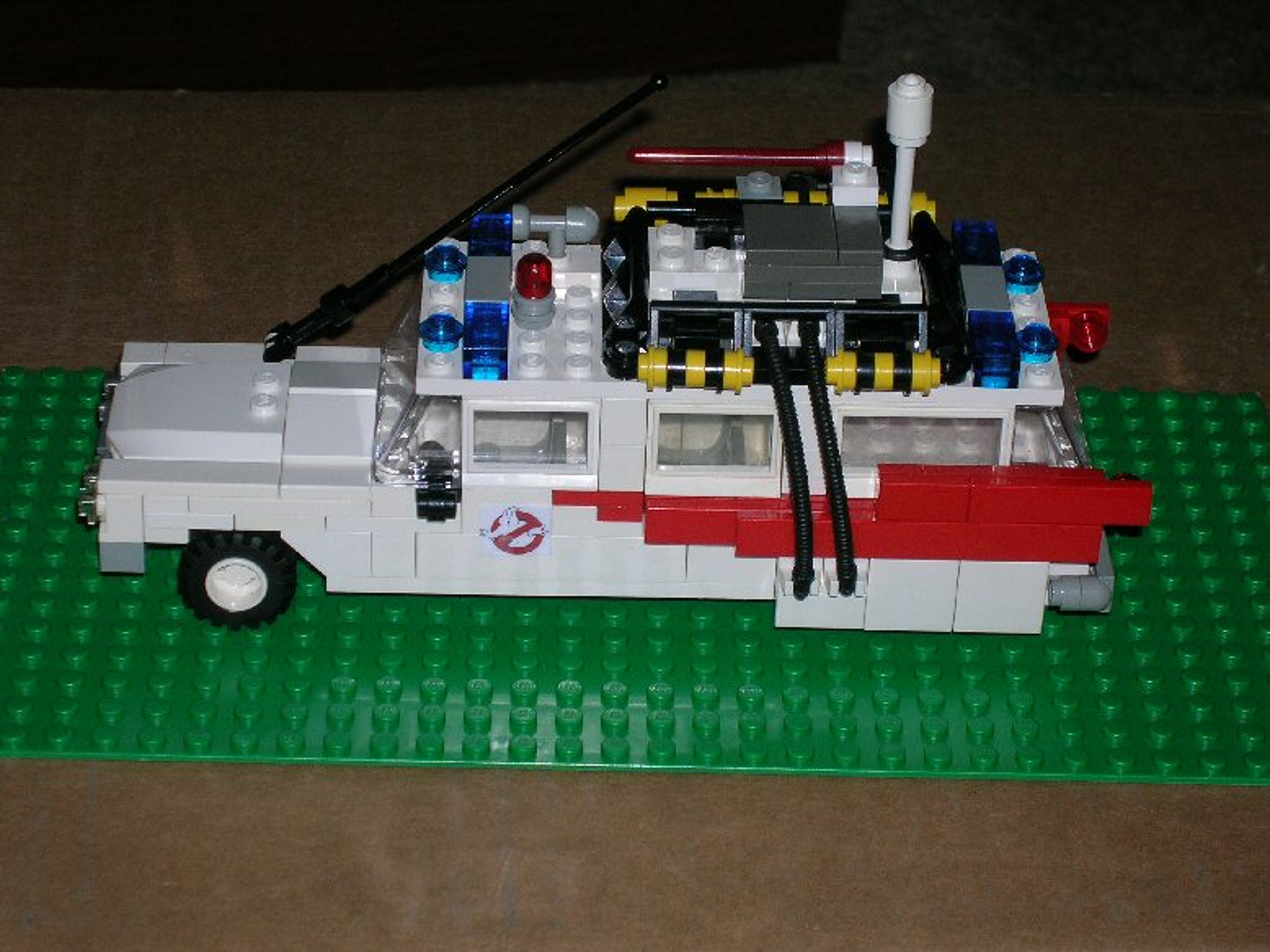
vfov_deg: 14.5
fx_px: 3741
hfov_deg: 19.3
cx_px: 635
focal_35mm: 102
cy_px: 476
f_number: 4.9
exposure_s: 1/60.1
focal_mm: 17.1
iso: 50
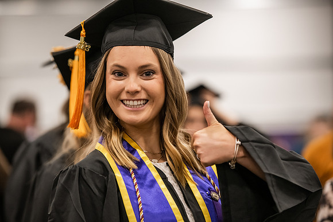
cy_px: 111
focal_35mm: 160
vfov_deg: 8.6
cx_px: 166
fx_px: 1480
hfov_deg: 12.8
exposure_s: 1/200
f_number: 3.2
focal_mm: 160
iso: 2000
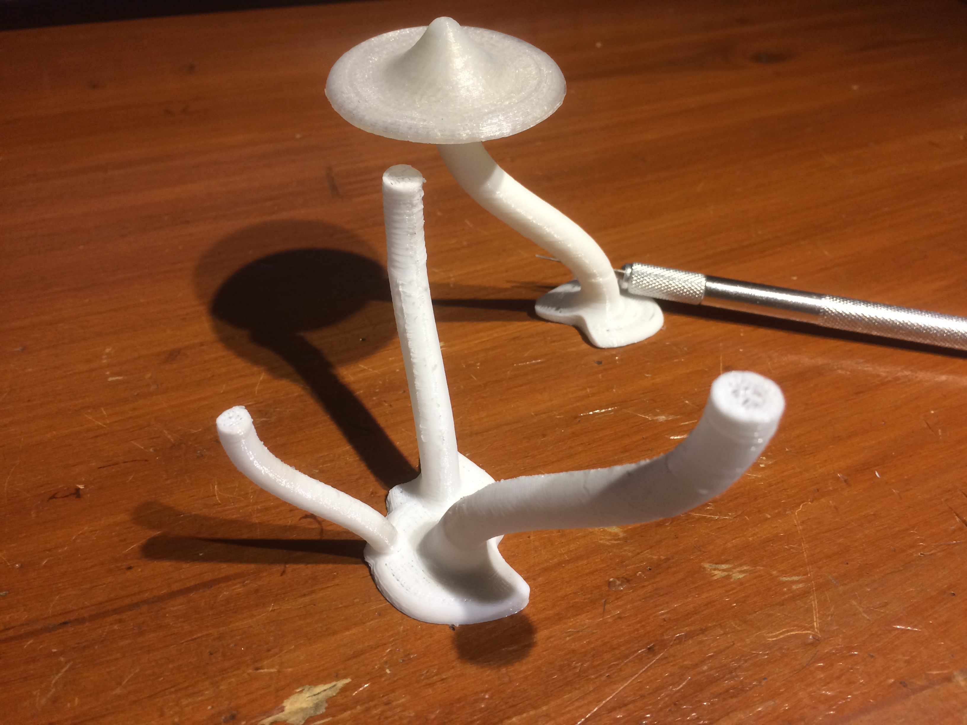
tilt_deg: -42.7
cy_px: 362
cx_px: 484
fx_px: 810
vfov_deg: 48.2
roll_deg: -5.4
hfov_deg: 61.7
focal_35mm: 29
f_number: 2.2
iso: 64
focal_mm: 4.15
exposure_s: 1/33
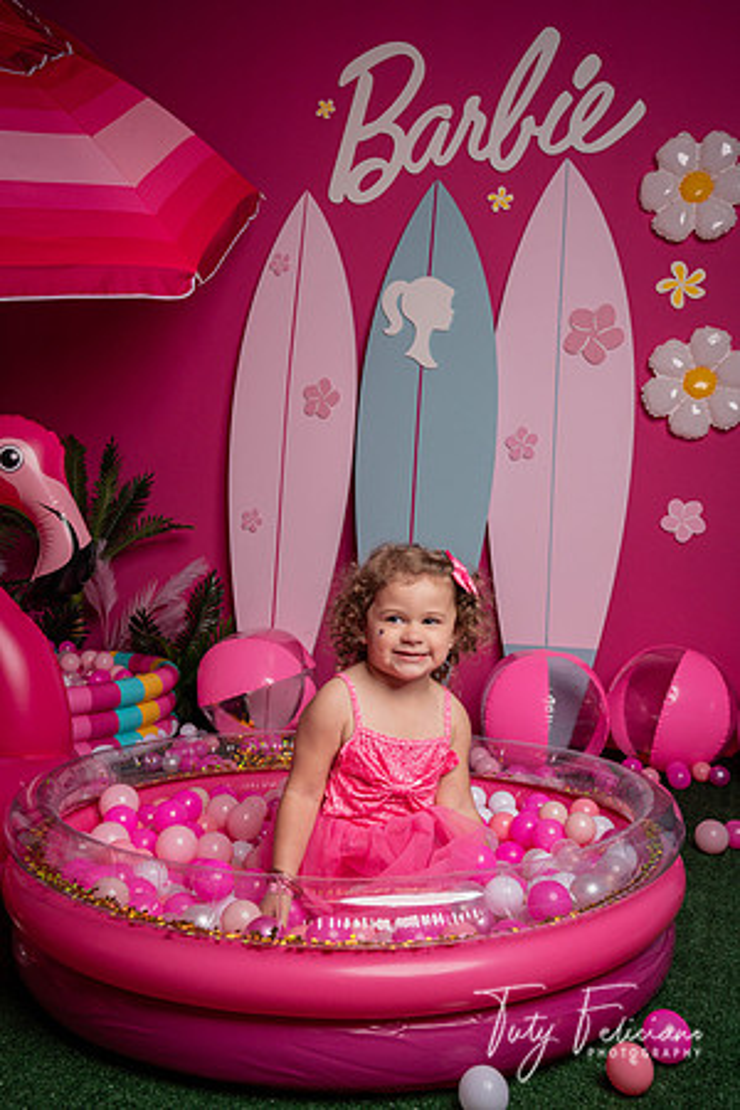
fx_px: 987
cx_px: 370
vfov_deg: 58.7
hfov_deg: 41.1
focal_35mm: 32
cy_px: 555
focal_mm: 32
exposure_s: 1/200
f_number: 6.3
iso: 640
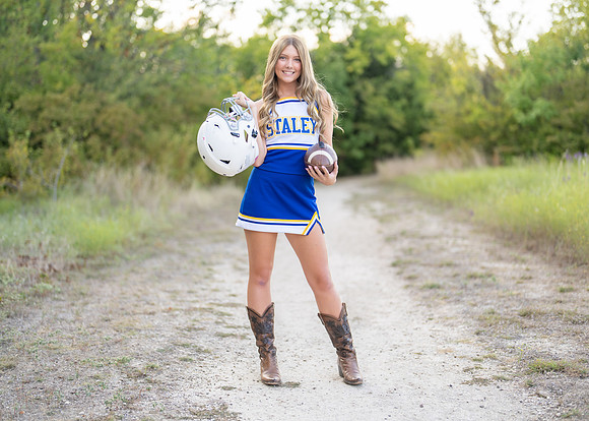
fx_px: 901
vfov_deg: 26.3
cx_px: 294
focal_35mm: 54
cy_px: 210
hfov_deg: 36.2
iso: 100
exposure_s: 1/800
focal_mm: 50
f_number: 1.2
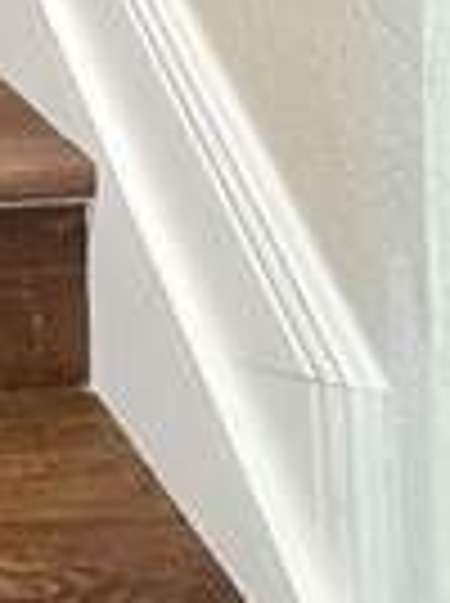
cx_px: -446
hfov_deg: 16.6
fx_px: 1165
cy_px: -297
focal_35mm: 67
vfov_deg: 23.4
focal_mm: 2.22
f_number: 2.2
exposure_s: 1/60
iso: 800
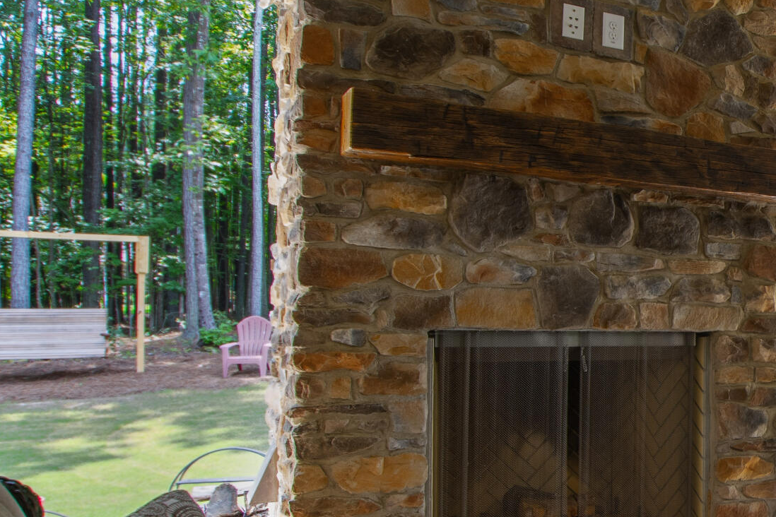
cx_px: 875
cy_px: 325
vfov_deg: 32.5
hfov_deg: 38.3
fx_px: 884
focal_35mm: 41
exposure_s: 1/4
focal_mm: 10
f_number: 8
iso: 100
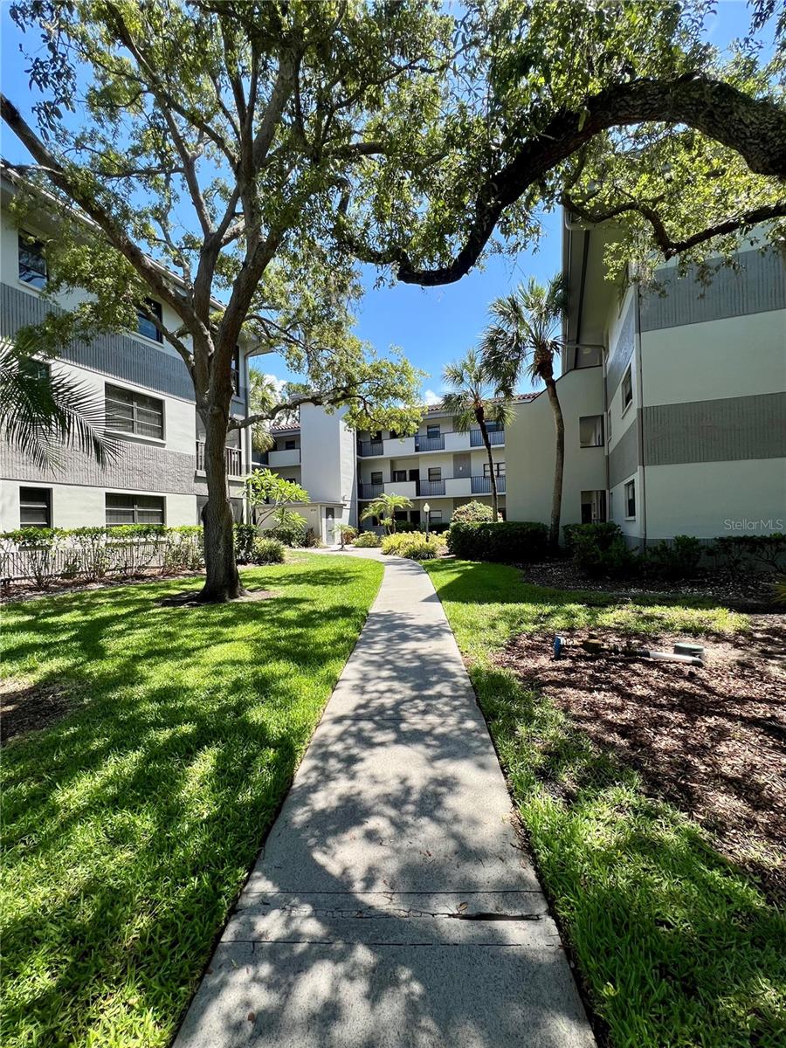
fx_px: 394
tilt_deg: +0.1
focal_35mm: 13
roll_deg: +1.4
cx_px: 393
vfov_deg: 106.2
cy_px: 524
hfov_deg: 89.9
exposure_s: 1/708
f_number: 1.8
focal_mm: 1.57
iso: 32
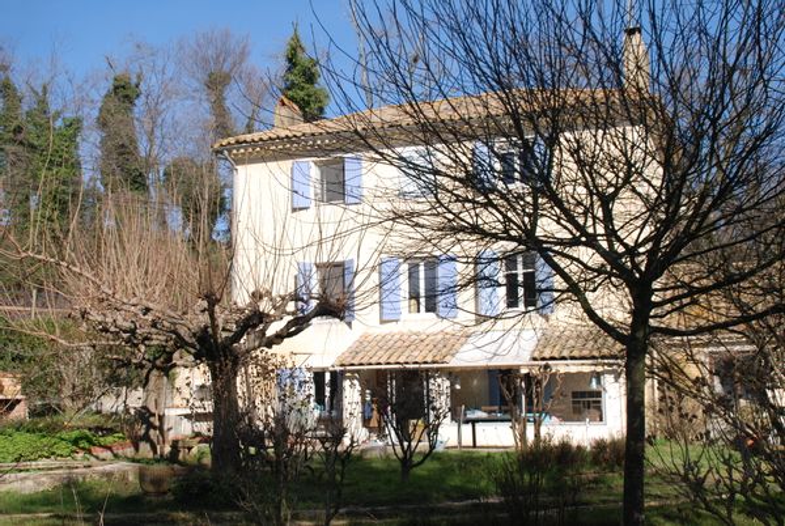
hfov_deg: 41.1
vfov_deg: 28.2
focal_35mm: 48
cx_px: 392
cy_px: 263
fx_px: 1048
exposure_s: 1/200
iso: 100
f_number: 10
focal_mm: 32
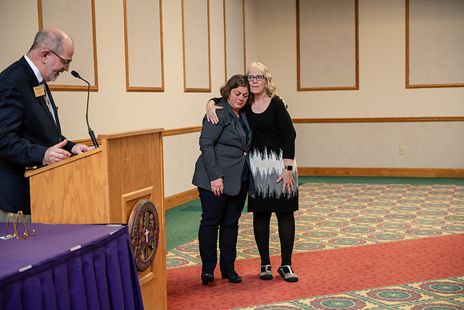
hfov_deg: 33.4
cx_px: 232
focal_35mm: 60
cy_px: 155
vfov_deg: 22.6
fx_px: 773
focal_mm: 60
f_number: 3.2
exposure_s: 1/125
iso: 1000
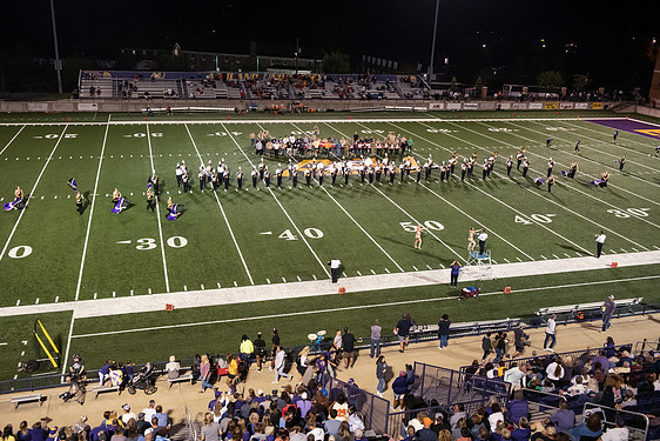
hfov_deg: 57.2
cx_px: 329
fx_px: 605
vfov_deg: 40.0
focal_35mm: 33
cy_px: 223
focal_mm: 32
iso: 5000
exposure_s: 1/400
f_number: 4
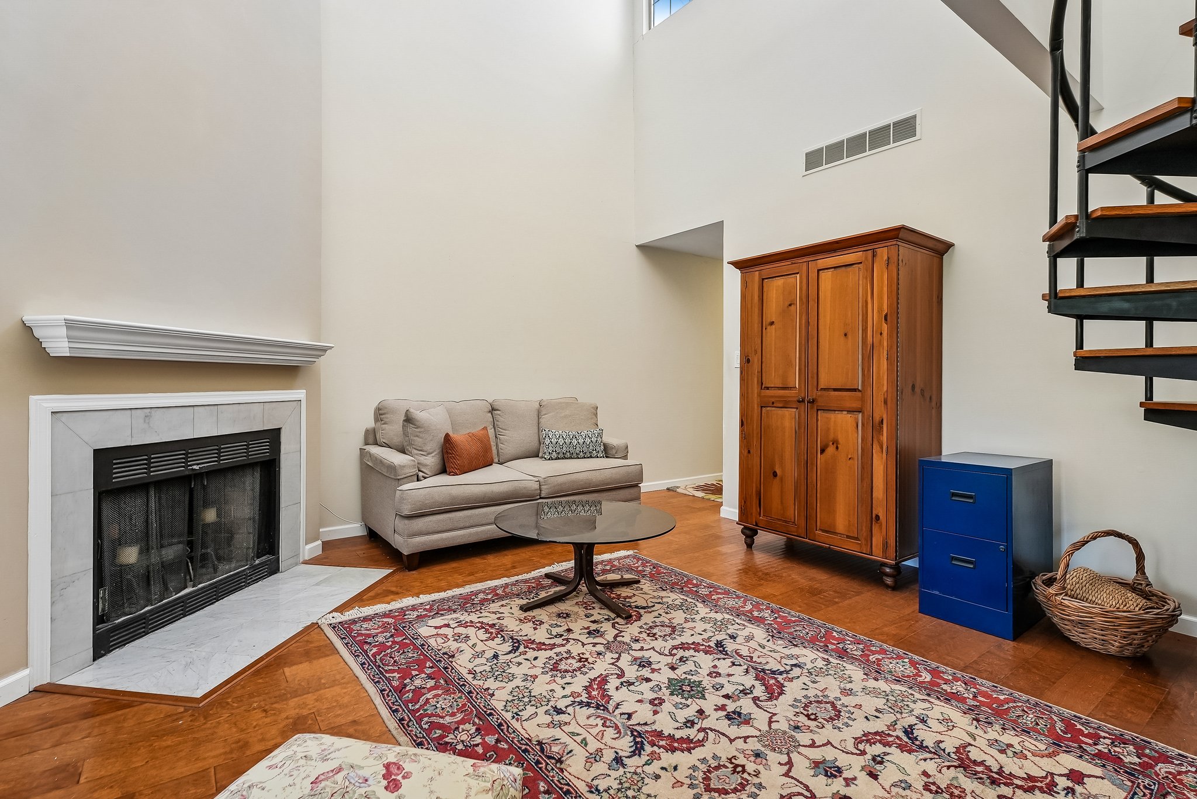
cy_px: 400
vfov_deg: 71.8
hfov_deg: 94.6
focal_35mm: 17
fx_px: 552
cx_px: 598
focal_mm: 16.6
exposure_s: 1/13
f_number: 7.1
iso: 640
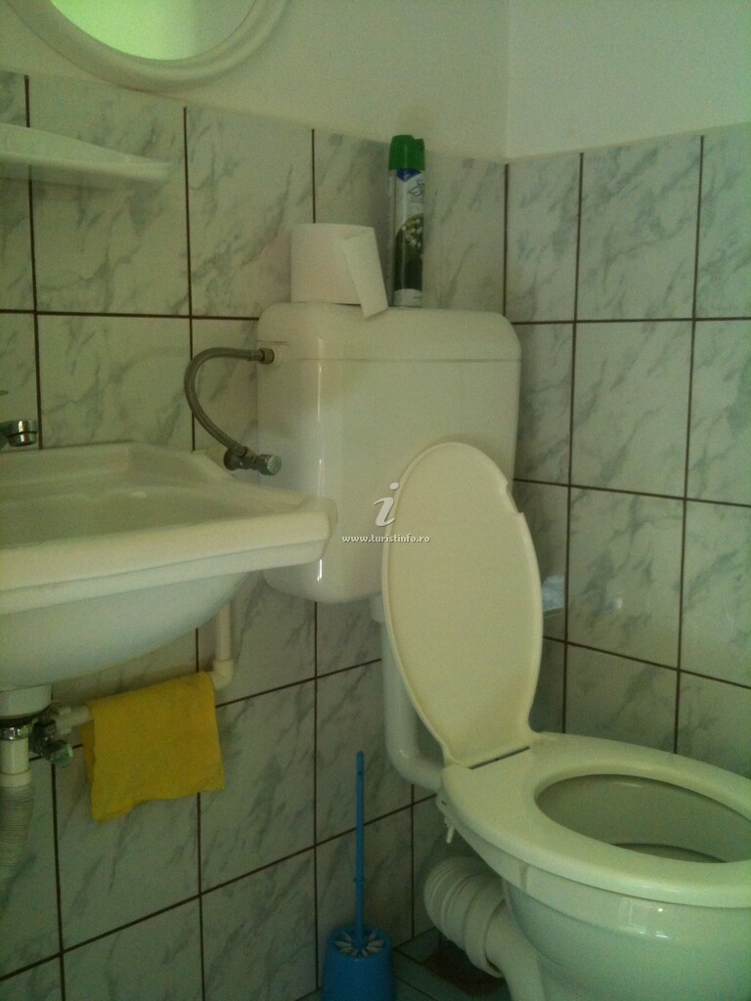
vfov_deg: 52.6
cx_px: 376
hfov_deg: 40.7
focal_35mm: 35
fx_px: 1012
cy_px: 500
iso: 160
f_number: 2.8
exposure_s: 1/17
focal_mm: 3.85
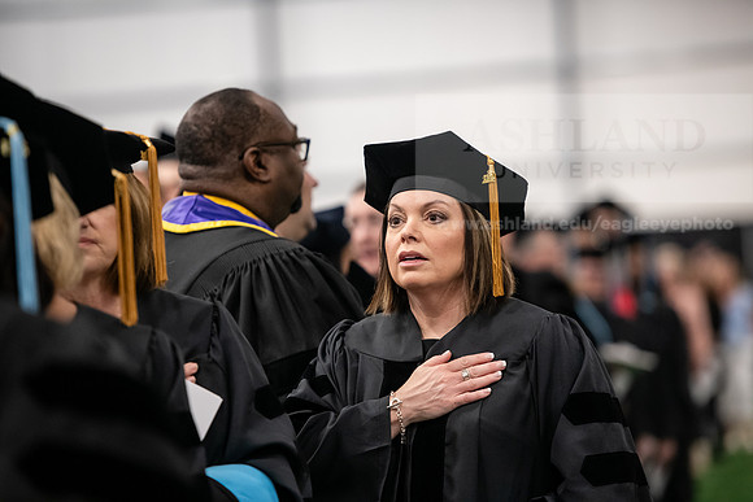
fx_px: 3556
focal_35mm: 170
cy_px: 251
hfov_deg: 12.1
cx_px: 376
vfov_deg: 8.1
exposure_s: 1/200
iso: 3200
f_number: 2.8
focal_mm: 170
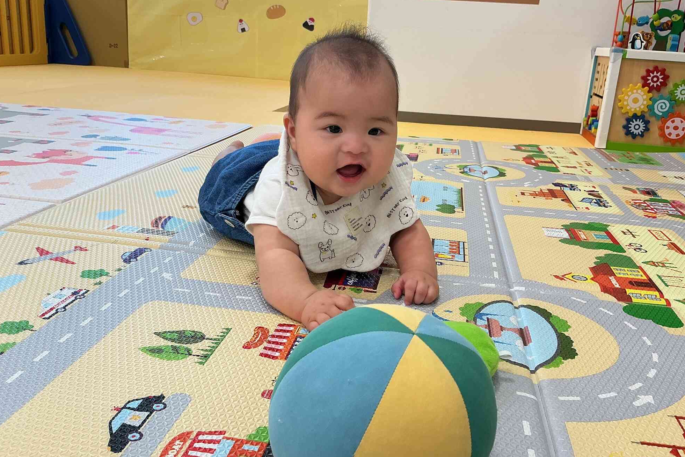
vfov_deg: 42.3
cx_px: 350
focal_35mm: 31
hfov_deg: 60.3
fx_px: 590
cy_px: 212
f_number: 1.8
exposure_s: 1/120
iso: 40
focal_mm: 3
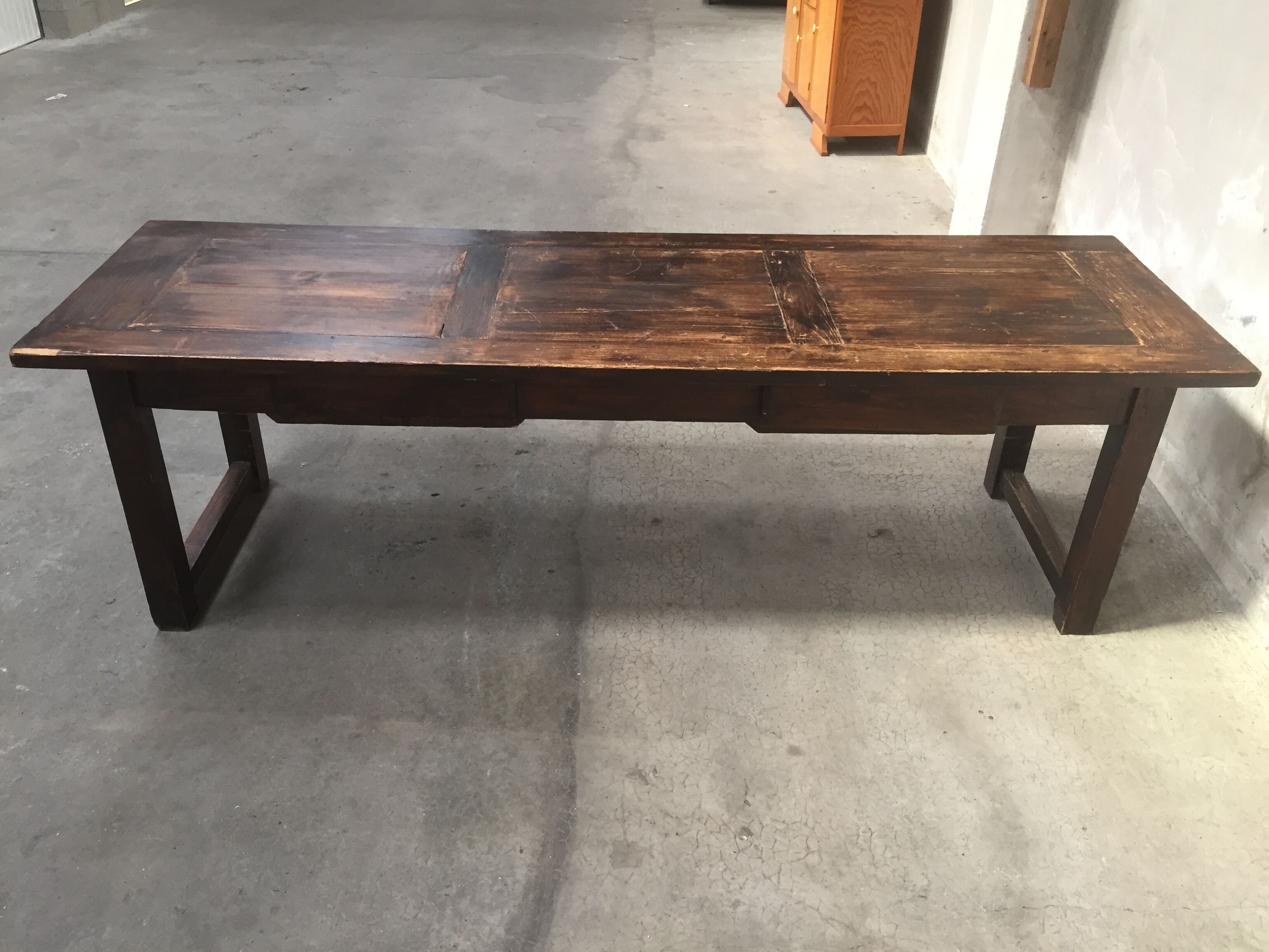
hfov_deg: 61.7
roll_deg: -2.1
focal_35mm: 29
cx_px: 634
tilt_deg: -32.7
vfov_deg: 48.2
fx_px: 1063
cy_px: 476
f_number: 2.2
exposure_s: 1/33
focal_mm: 4.15
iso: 125
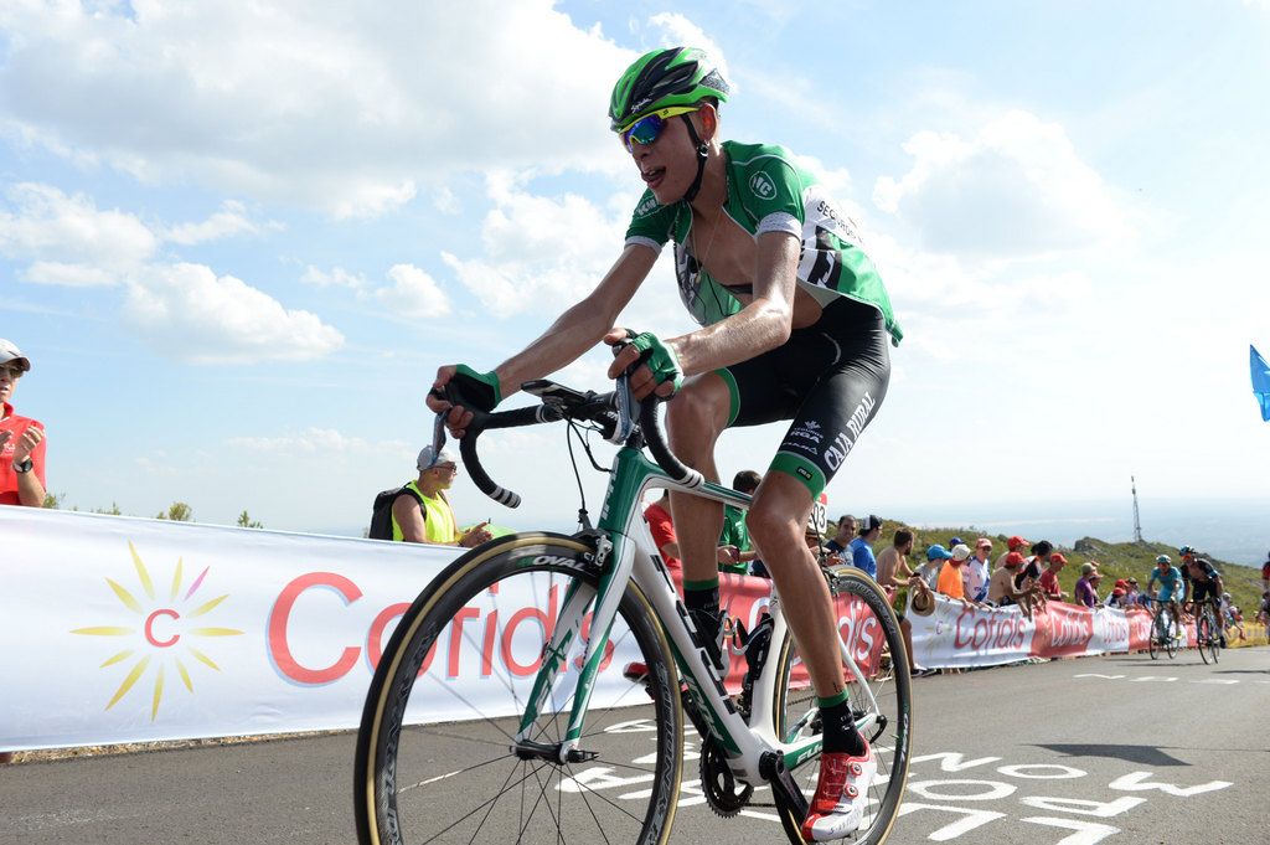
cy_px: 422
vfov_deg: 42.3
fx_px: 1093
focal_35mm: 31
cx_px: 635
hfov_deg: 60.3
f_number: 9
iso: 500
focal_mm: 31
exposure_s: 1/640
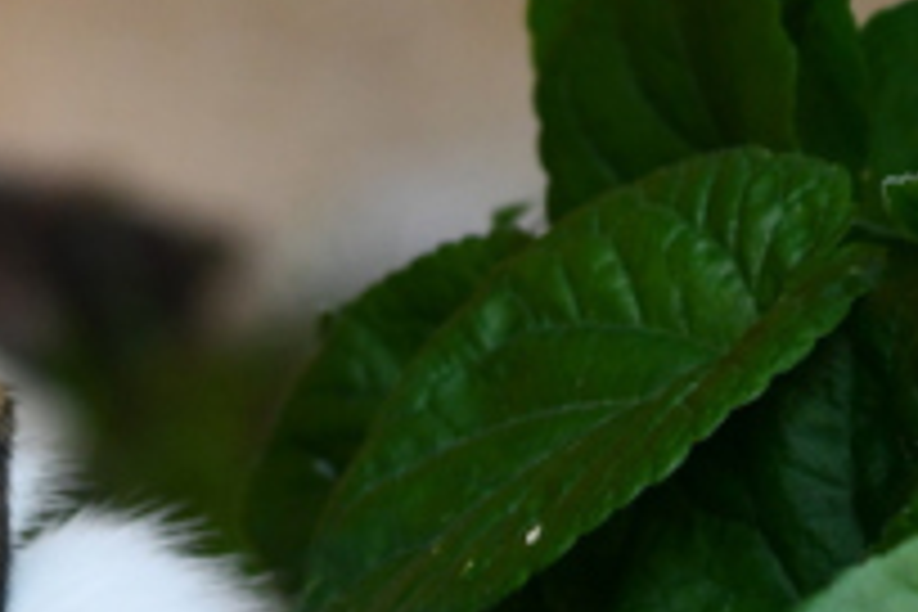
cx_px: -266
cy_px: 846
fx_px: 25473
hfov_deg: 2.1
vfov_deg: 1.4
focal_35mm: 999
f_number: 5
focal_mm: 170
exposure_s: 1/500
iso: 720
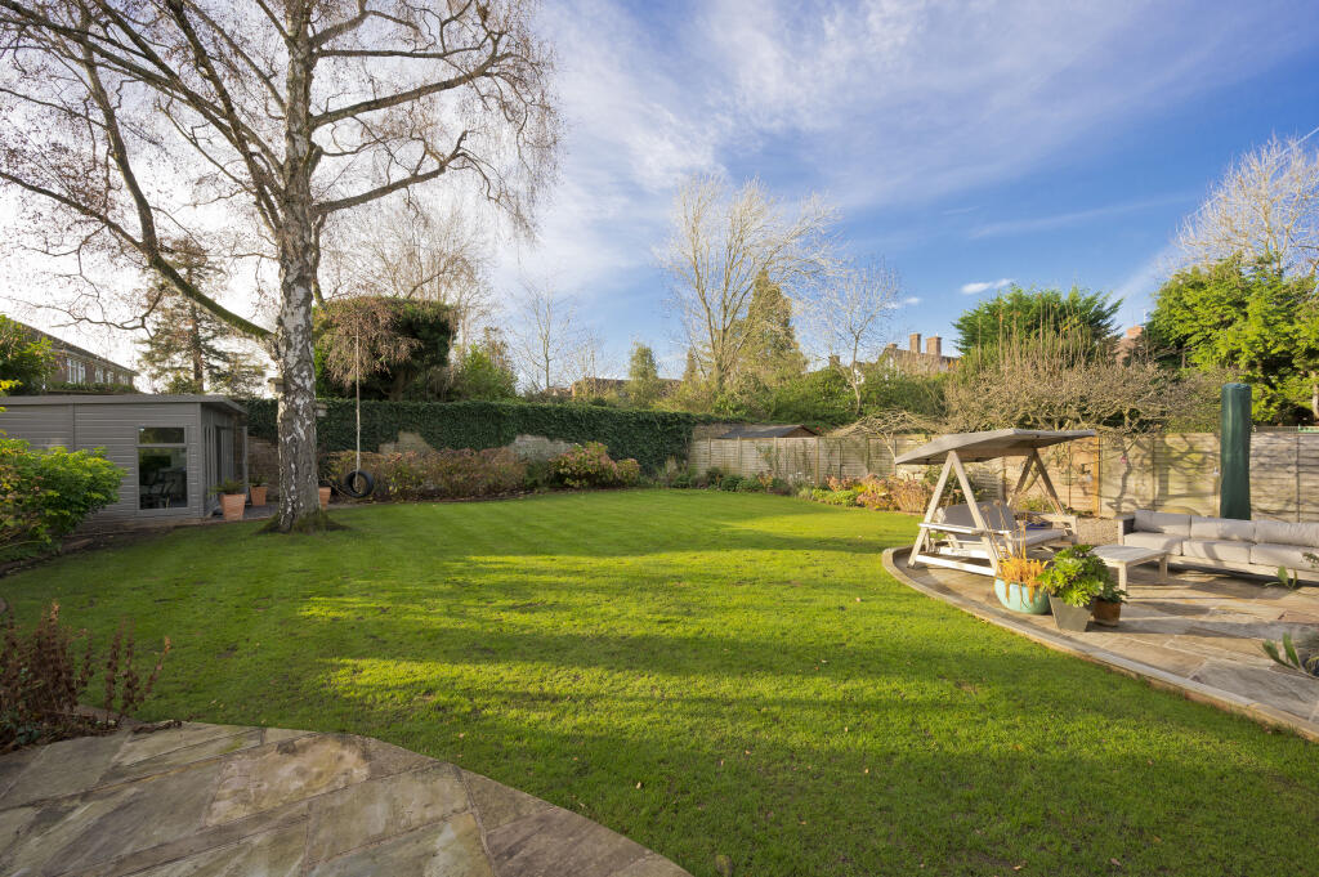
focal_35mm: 14
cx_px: 660
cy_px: 438
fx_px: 513
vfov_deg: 81.1
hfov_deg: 104.3
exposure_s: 1/250
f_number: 9
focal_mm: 14
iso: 500
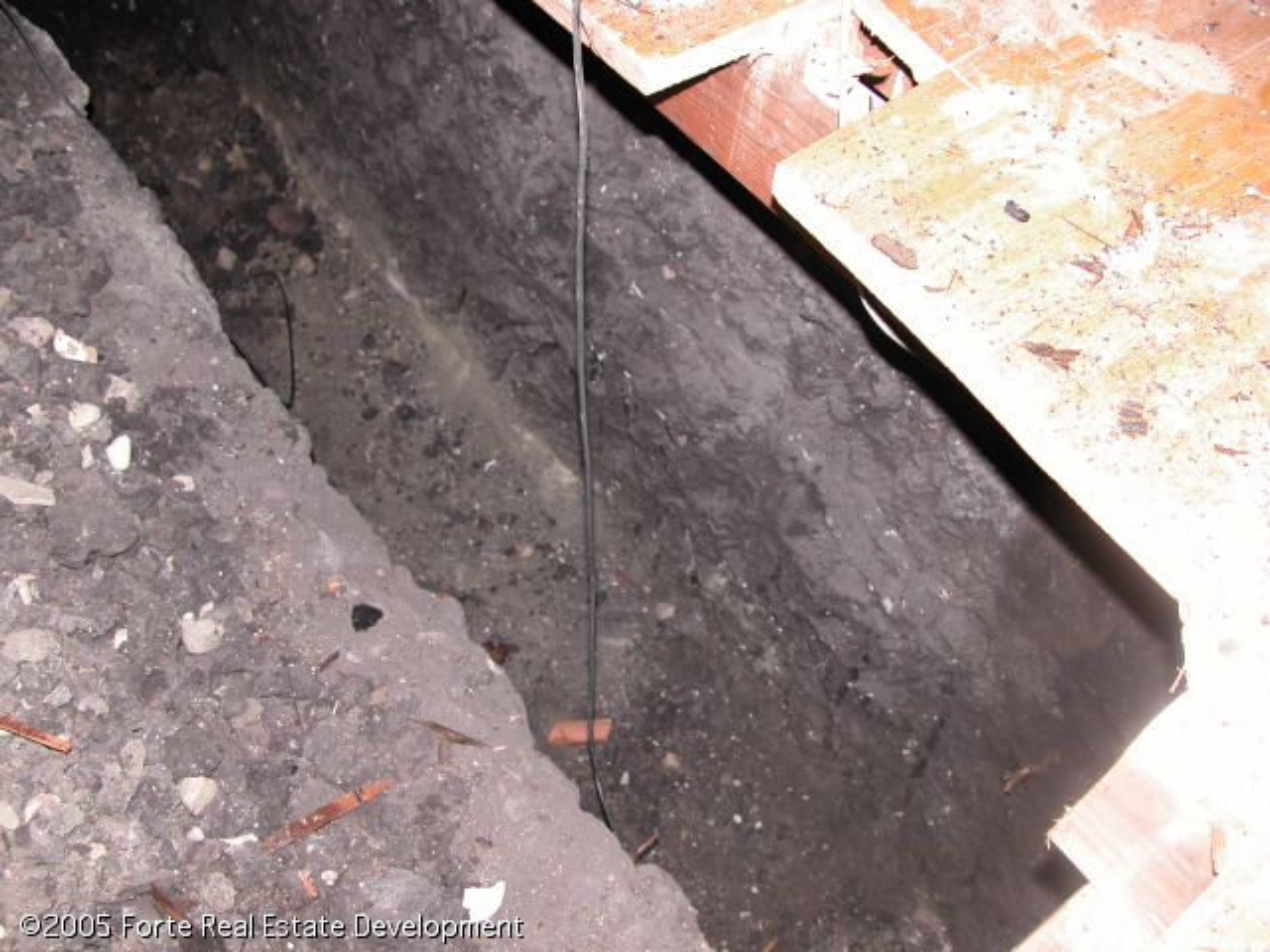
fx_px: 1284
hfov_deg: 52.6
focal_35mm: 35
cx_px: 635
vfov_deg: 40.7
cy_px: 476
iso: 100
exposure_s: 1/60
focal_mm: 8.9
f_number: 2.8
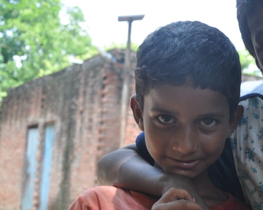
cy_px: 154
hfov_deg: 23.0
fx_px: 630
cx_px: 236
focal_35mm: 81
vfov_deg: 18.8
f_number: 5.6
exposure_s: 1/160
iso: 200
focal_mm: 26
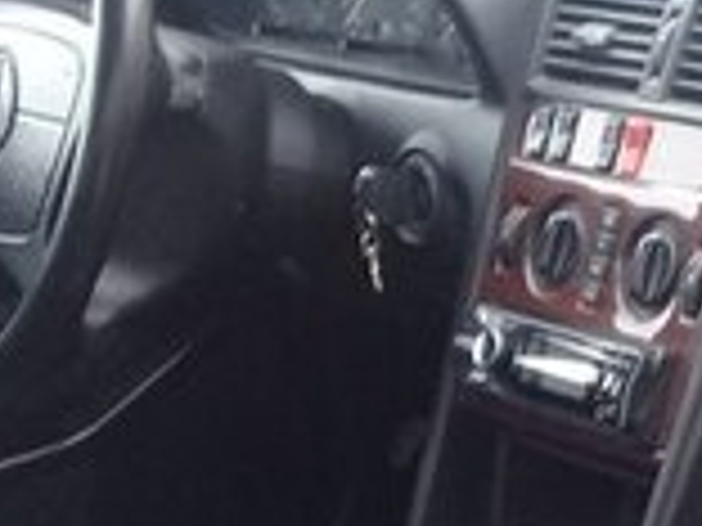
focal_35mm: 131
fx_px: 2657
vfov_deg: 11.1
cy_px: 650
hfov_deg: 14.2
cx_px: 1004
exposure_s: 1/33
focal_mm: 3.3
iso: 50
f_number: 2.2
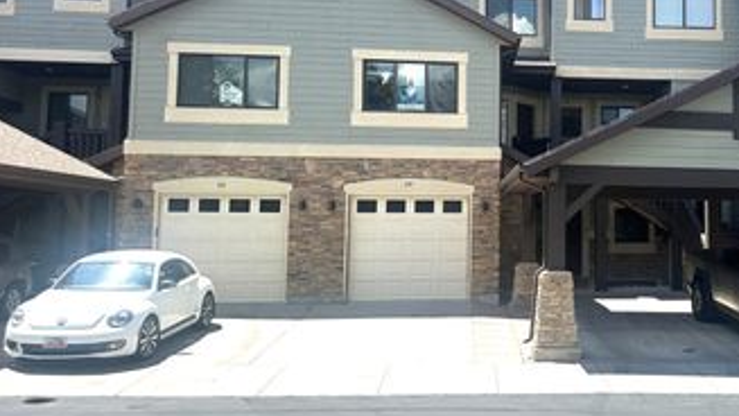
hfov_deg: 48.4
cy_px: 166
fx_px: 784
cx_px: 560
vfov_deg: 29.6
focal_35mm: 40
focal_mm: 6.86
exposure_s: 1/1183
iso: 80
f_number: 1.78
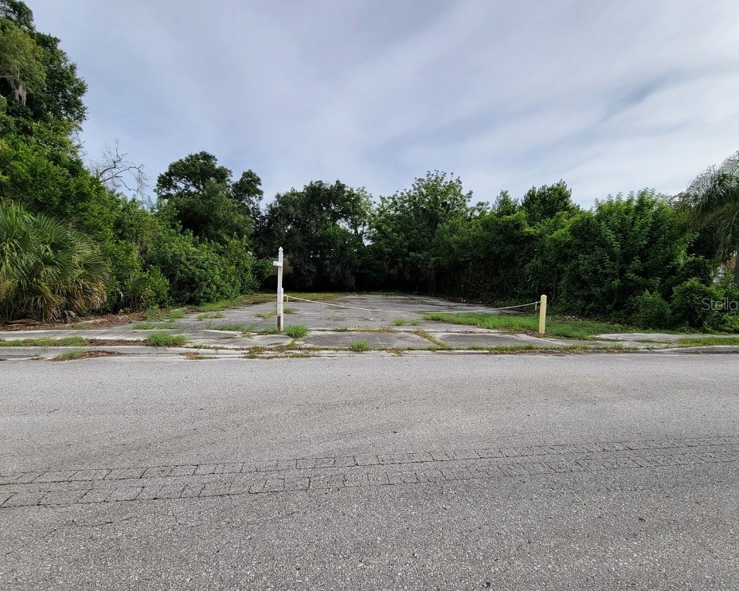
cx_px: 369
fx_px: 306
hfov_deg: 100.7
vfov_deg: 87.9
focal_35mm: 14
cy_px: 303
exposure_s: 1/1632
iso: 50
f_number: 2.2
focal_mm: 2.2
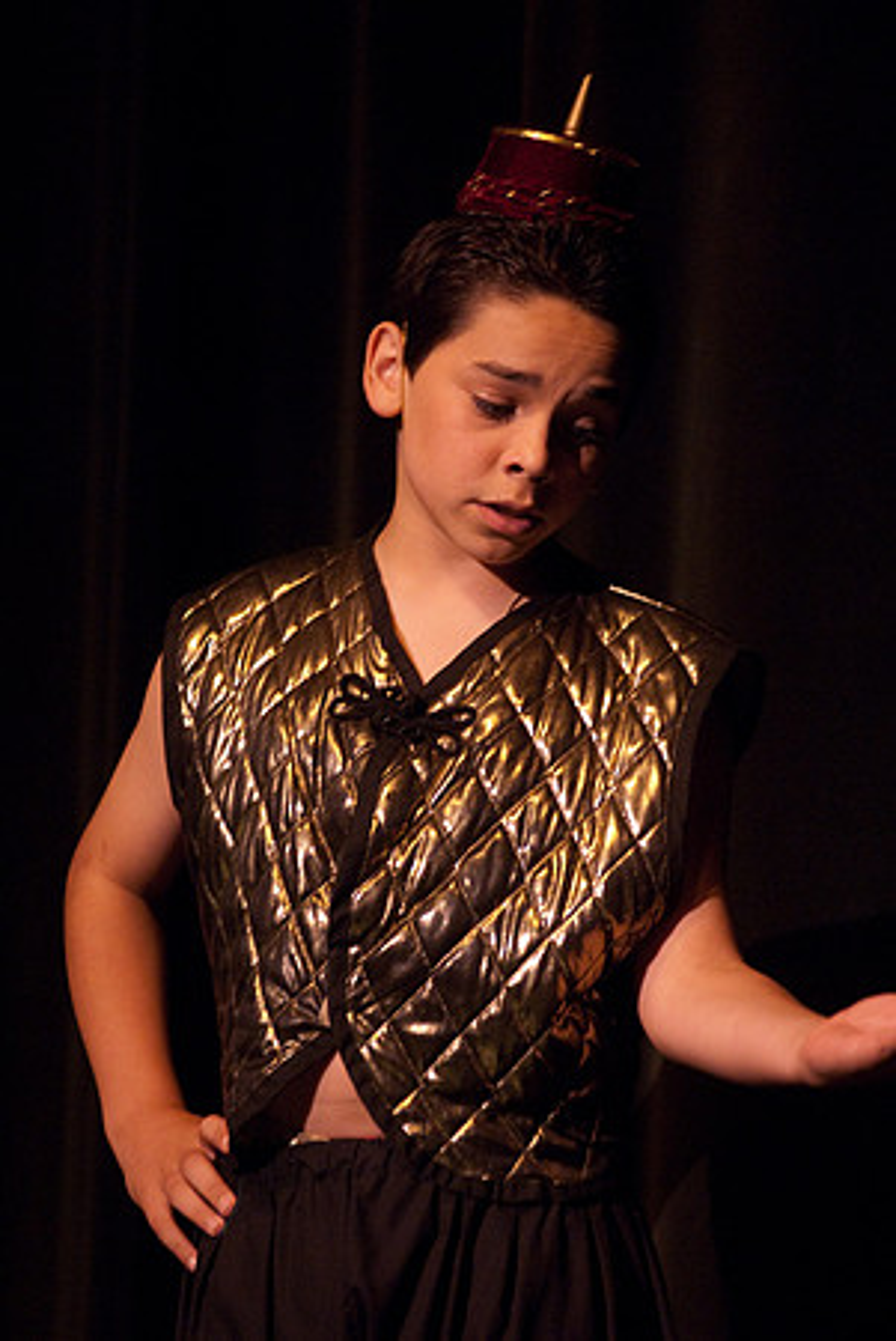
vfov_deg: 7.4
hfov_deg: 5.0
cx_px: 448
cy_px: 670
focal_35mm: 278
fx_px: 10335
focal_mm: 185
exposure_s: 1/40
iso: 1000
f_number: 2.8
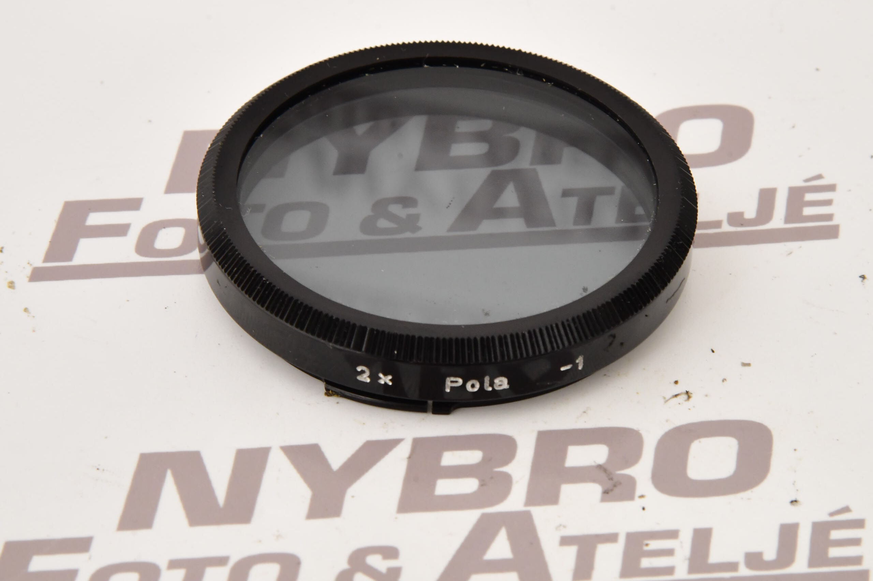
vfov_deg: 11.4
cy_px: 290
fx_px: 2908
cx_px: 436
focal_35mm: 120
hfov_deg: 17.1
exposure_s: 1/125
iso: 1600
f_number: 16
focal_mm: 120
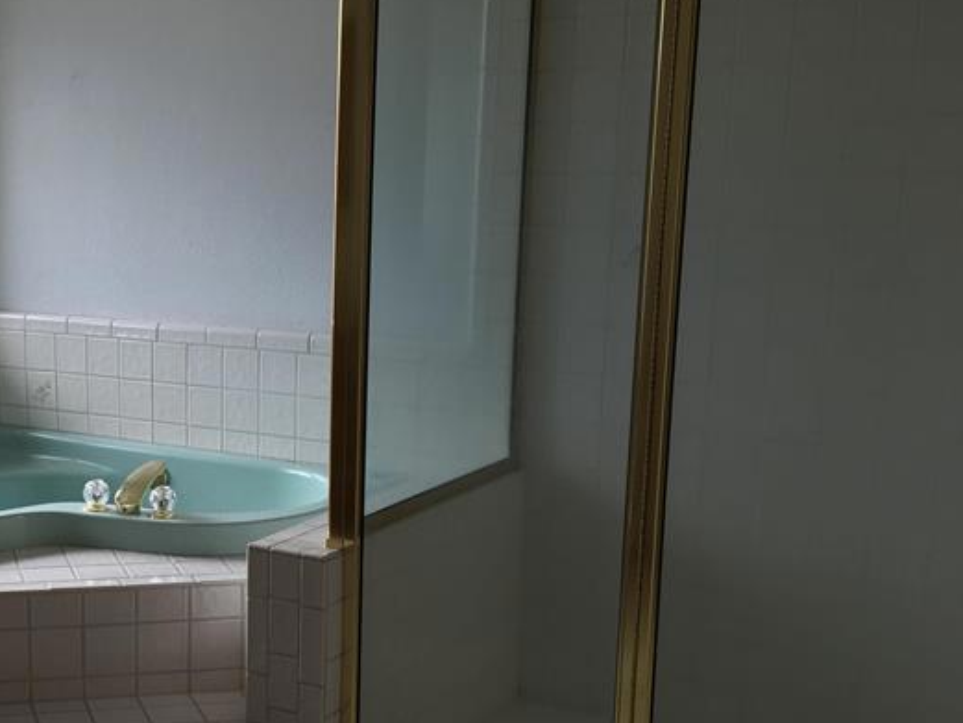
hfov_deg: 31.8
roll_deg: +0.5
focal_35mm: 57
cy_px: 490
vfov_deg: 25.5
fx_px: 1586
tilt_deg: -10.9
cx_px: 54
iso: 40
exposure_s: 1/120
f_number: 2.2
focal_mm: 4.15
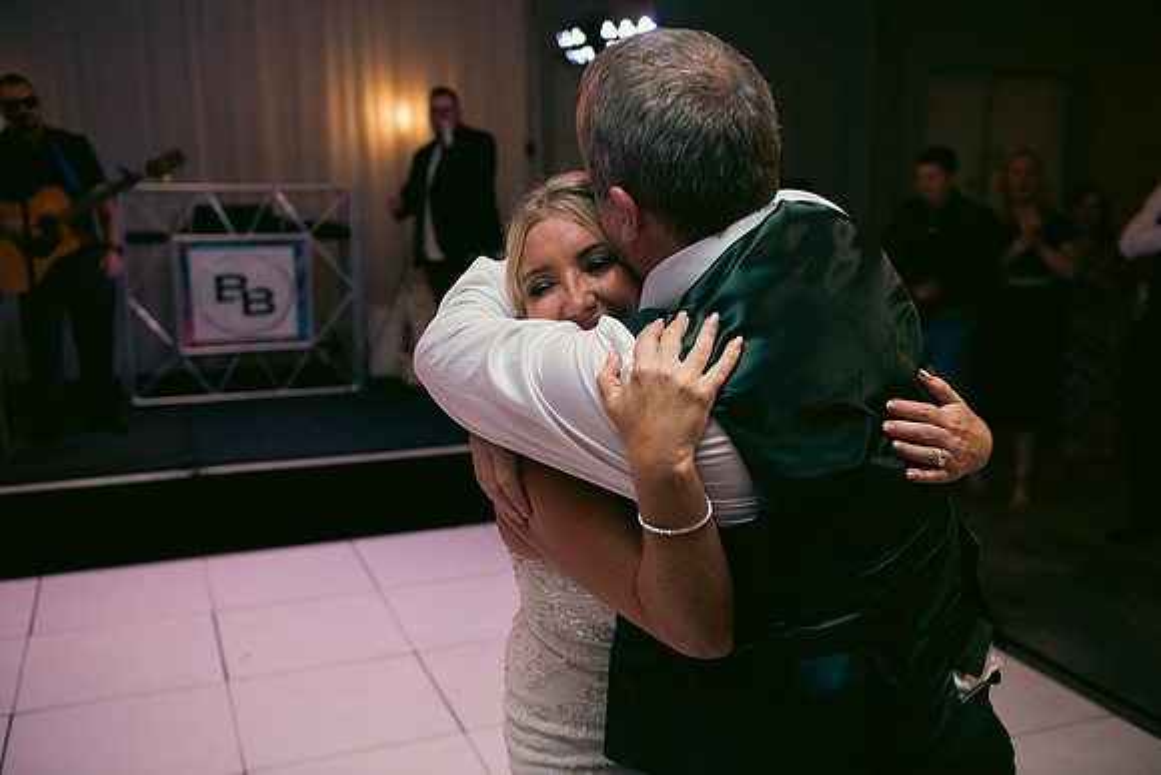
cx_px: 580
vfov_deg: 37.9
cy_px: 388
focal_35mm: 35
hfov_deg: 54.4
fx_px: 1129
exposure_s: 1/160
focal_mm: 35
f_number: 3.5
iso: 800
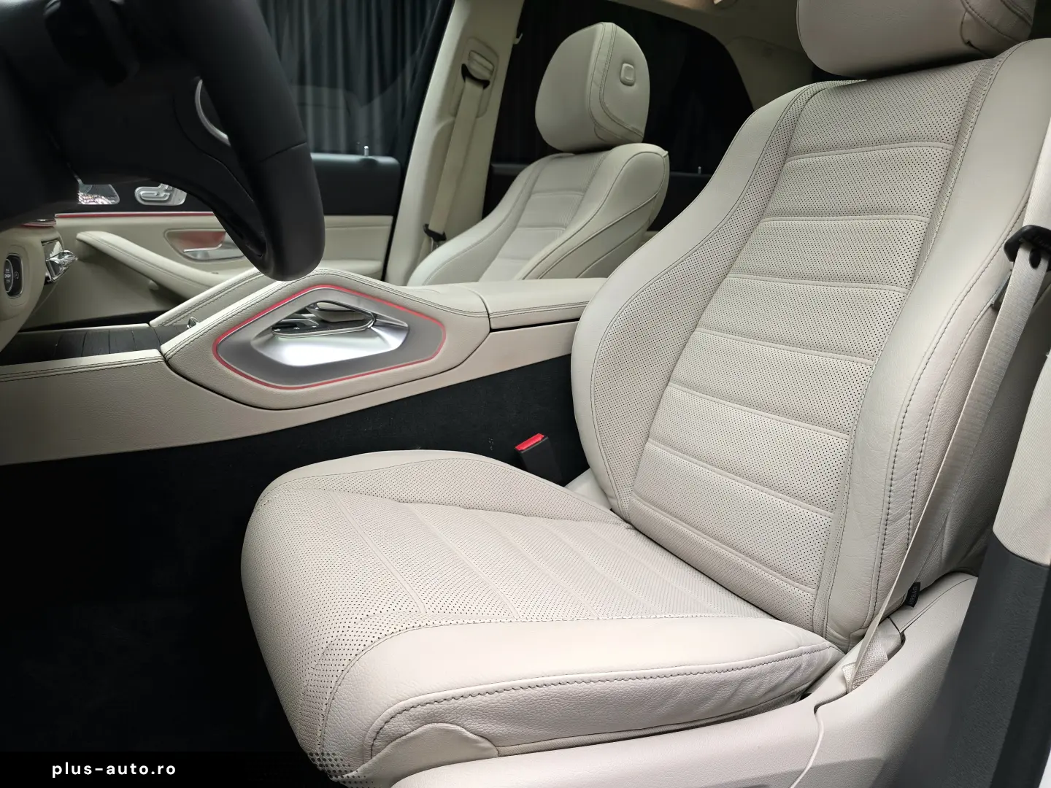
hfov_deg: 73.9
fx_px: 698
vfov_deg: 58.9
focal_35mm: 23
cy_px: 394
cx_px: 526
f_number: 1.7
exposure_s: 1/101
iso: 160
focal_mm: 6.3
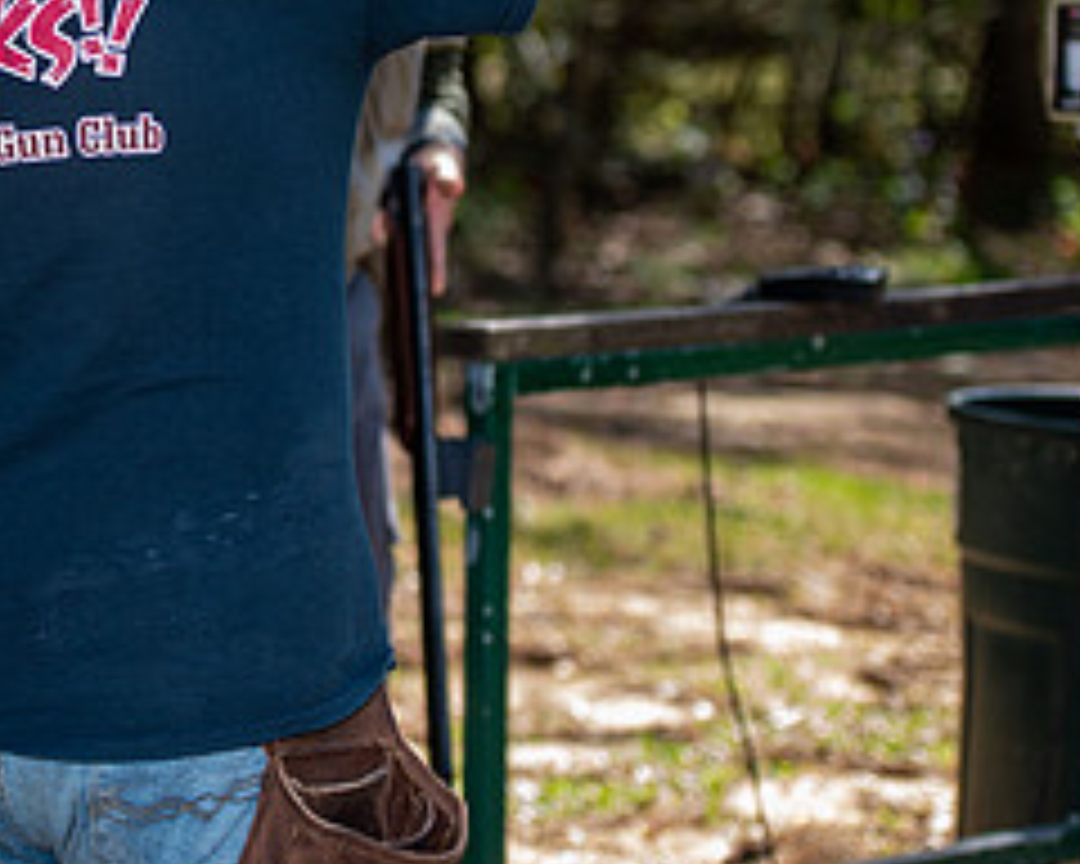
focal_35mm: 159
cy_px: 108
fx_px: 5082
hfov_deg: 12.0
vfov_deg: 9.7
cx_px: 72
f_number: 2.8
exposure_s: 1/200
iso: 50
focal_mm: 70
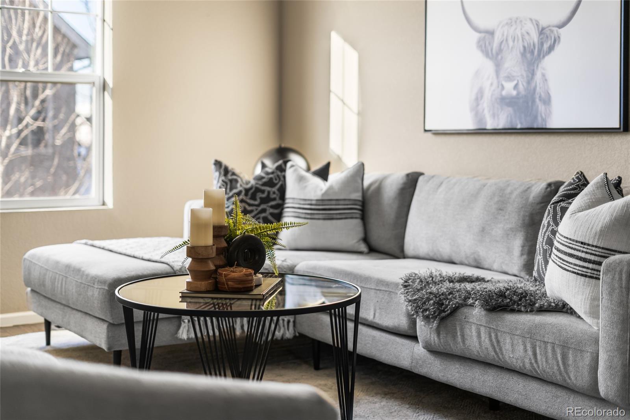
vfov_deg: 27.0
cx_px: 315
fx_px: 875
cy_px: 210
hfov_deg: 39.6
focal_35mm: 50
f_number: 1.8
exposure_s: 1/60
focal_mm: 50
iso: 125
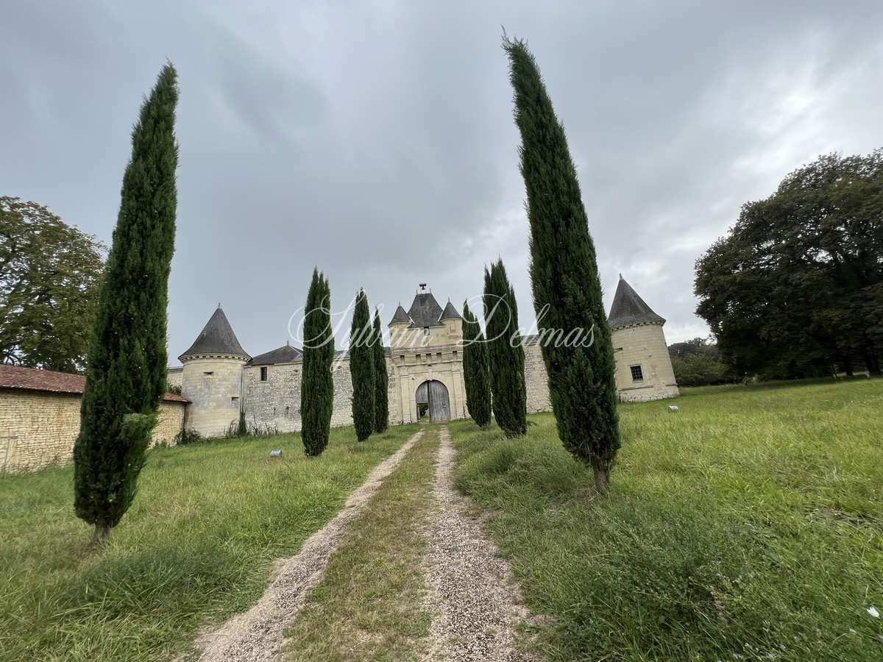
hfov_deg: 106.2
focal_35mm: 13
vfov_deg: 89.9
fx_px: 332
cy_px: 331
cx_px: 442
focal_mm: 1.57
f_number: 1.8
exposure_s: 1/1449
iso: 32
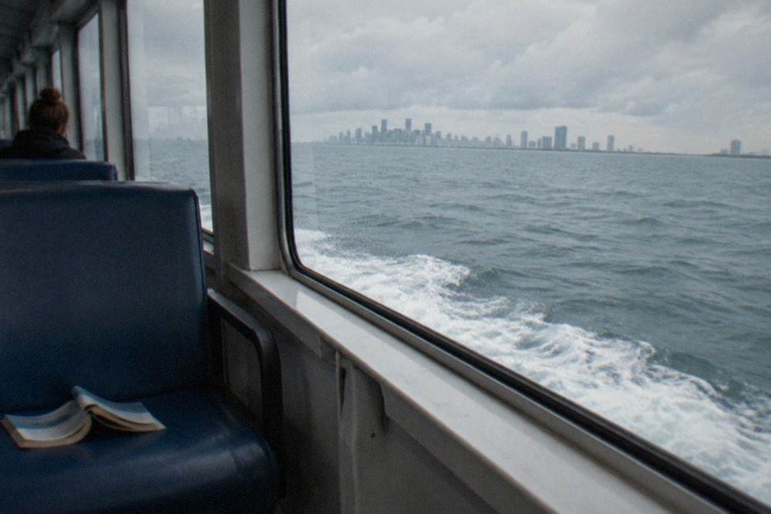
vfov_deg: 33.4
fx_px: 856
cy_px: 257
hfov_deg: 48.5
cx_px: 386
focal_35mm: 40
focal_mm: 40
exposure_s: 1/2000
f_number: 4
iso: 400
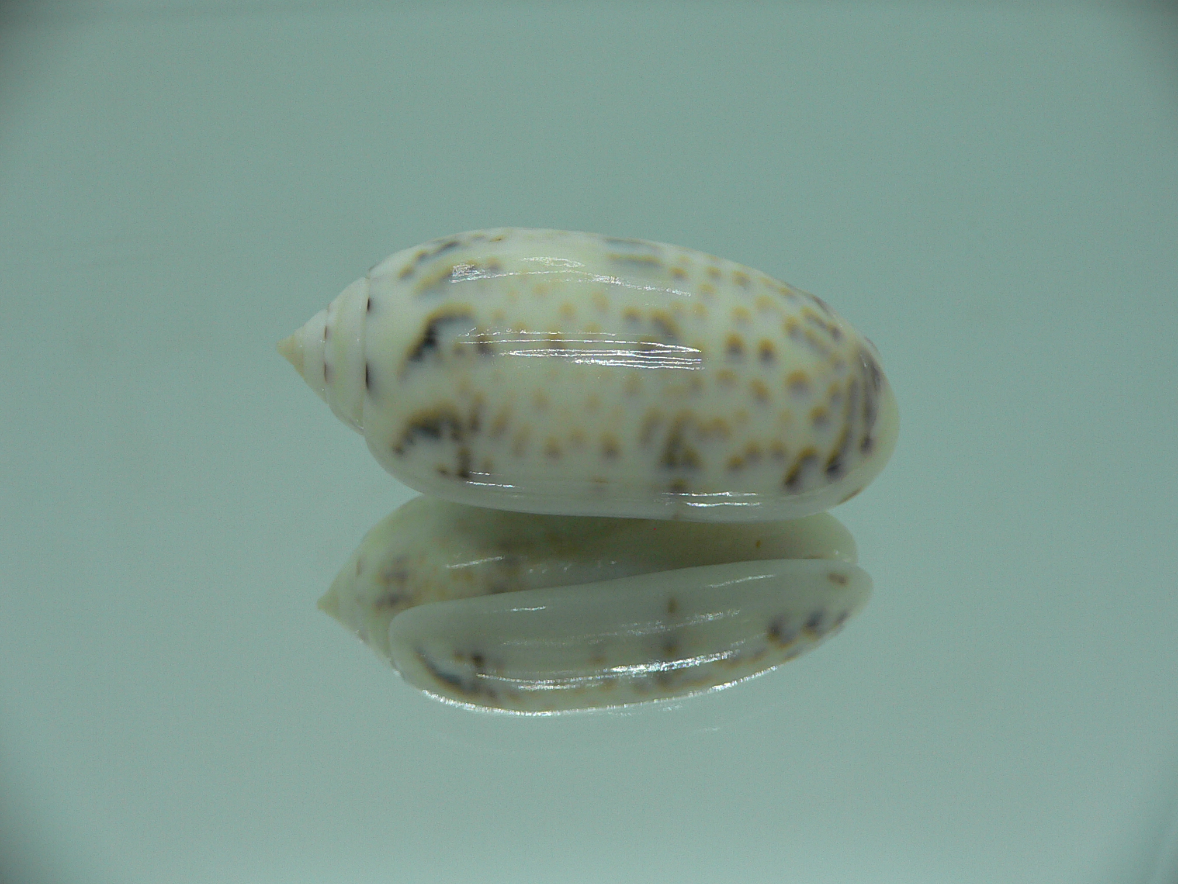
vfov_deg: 40.7
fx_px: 1191
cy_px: 442
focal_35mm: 35
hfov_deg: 52.6
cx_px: 589
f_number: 2.8
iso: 80
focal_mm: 4.6
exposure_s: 1/80
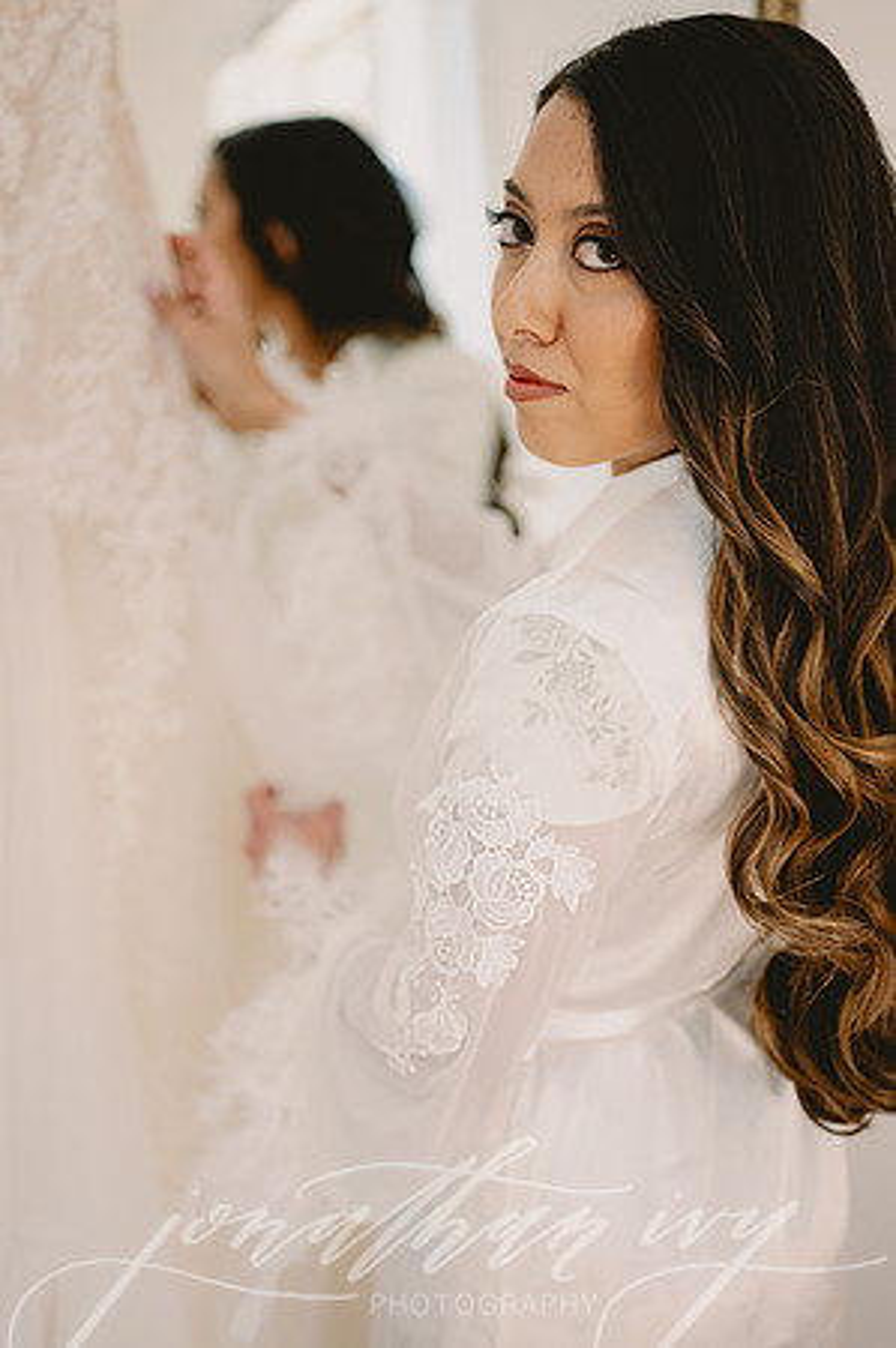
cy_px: 674
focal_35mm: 50
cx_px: 448
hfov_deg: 26.9
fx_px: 1871
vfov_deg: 39.6
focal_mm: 50
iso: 125
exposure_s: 1/125
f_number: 1.8
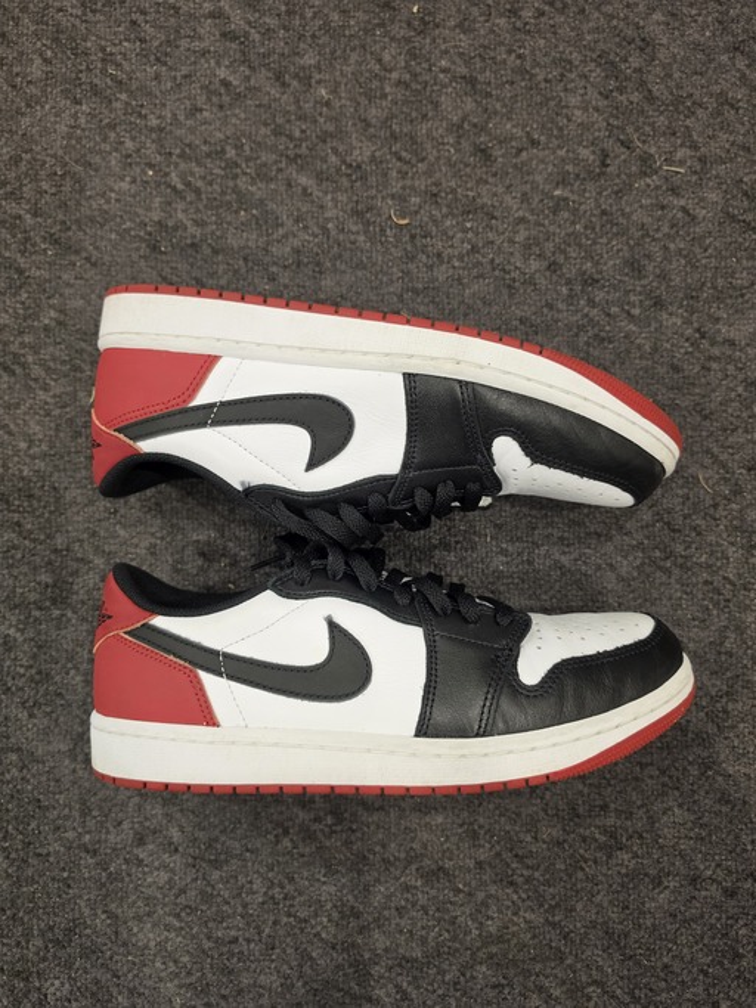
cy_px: 504
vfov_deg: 73.9
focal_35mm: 23
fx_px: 670
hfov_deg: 58.9
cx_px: 378
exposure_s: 1/100
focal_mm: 6.5
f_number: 1.4
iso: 250
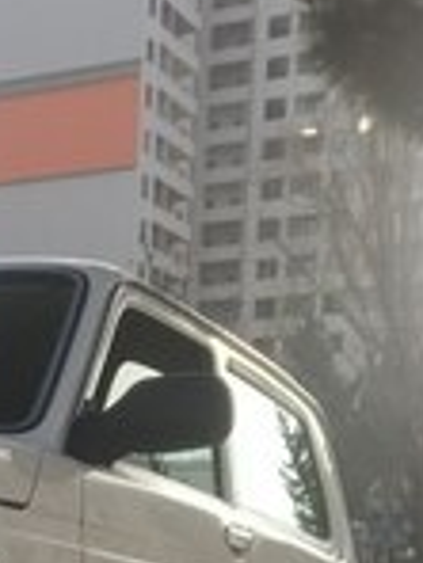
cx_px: -255
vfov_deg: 18.6
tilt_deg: -7.6
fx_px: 1580
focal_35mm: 97
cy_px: 761
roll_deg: +0.0
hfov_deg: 14.1
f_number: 2.2
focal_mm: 4.15
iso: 25
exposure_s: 1/541
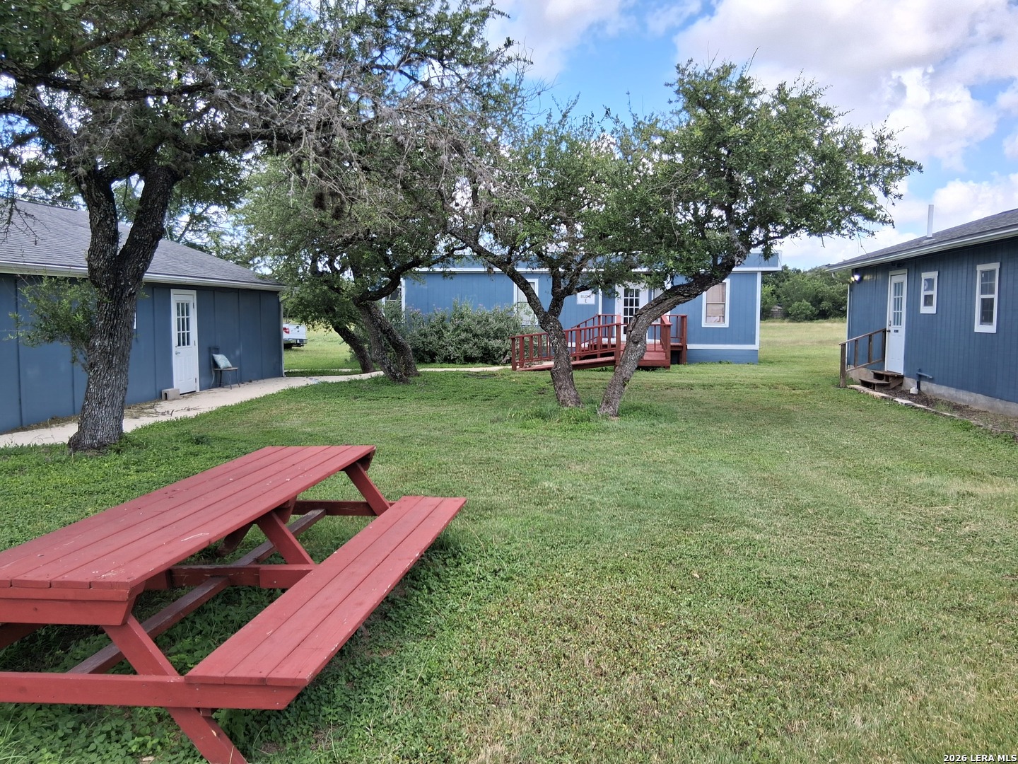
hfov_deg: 67.3
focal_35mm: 26
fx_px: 765
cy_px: 382
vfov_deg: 53.1
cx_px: 509
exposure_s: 1/337
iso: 25
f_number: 1.8
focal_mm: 3.98
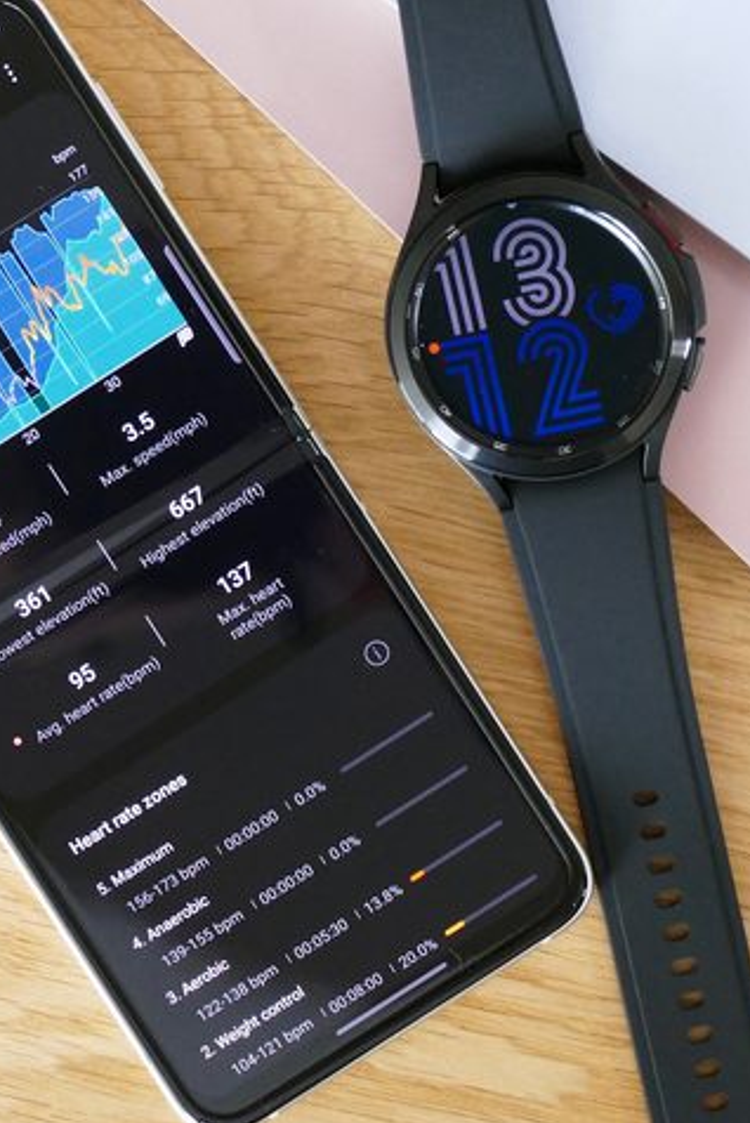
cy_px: 563
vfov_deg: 9.8
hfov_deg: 6.5
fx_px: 6552
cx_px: 257
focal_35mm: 210
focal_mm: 50.69
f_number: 4.5
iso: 1600
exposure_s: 1/50
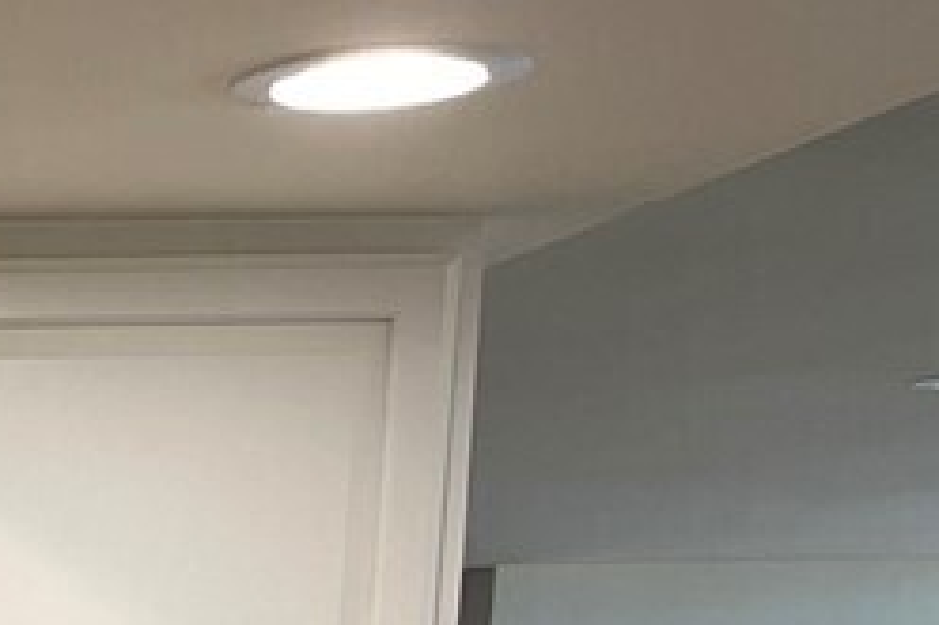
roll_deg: +0.8
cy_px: 1966
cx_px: -1689
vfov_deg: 7.1
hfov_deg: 9.9
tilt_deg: -9.7
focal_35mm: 168
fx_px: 4379
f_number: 1.6
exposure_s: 1/120
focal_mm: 5.1
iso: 100
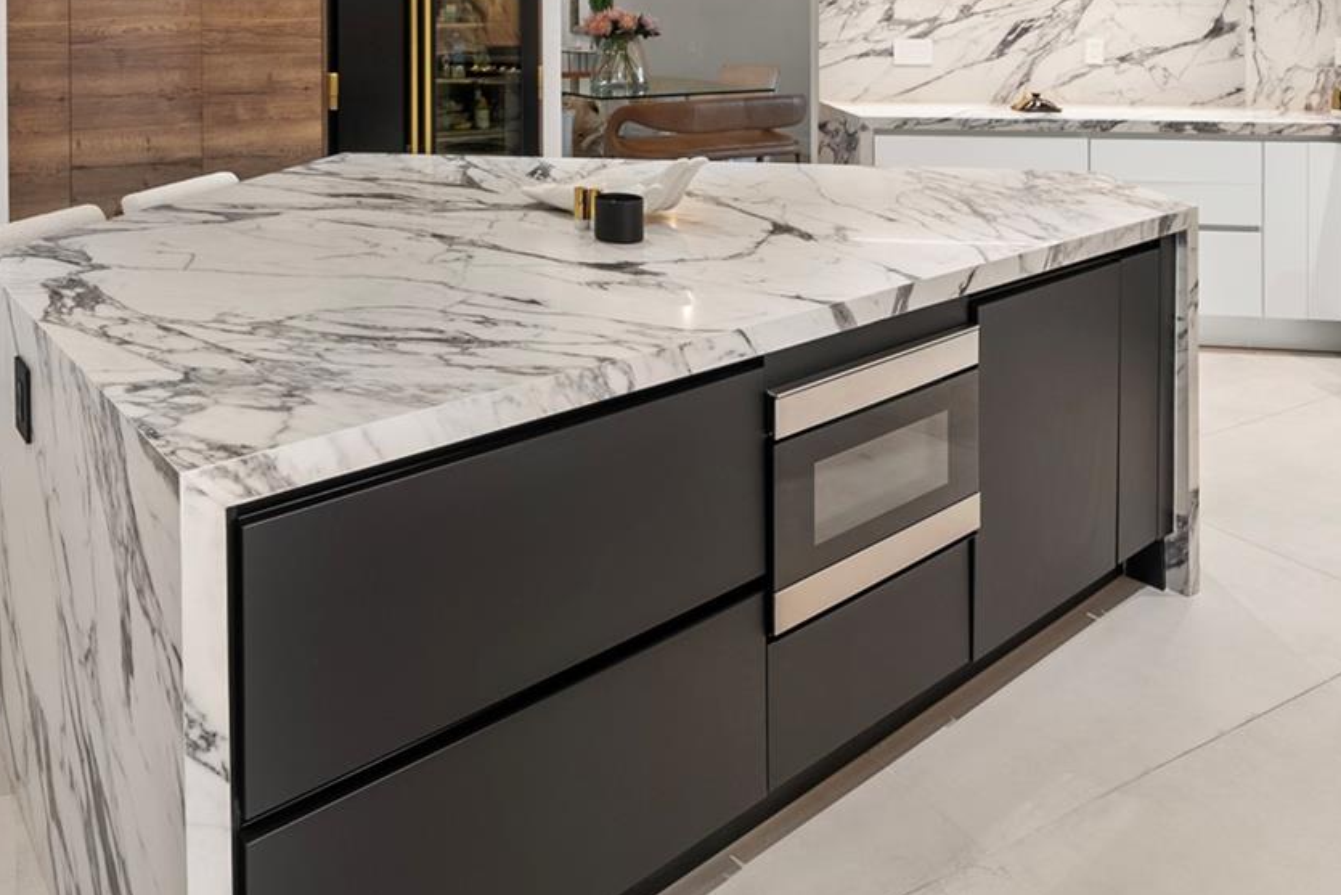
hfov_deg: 71.9
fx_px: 857
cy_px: 167
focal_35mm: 23
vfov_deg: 51.4
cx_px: 369
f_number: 8
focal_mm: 12
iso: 400
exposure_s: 1/2.5
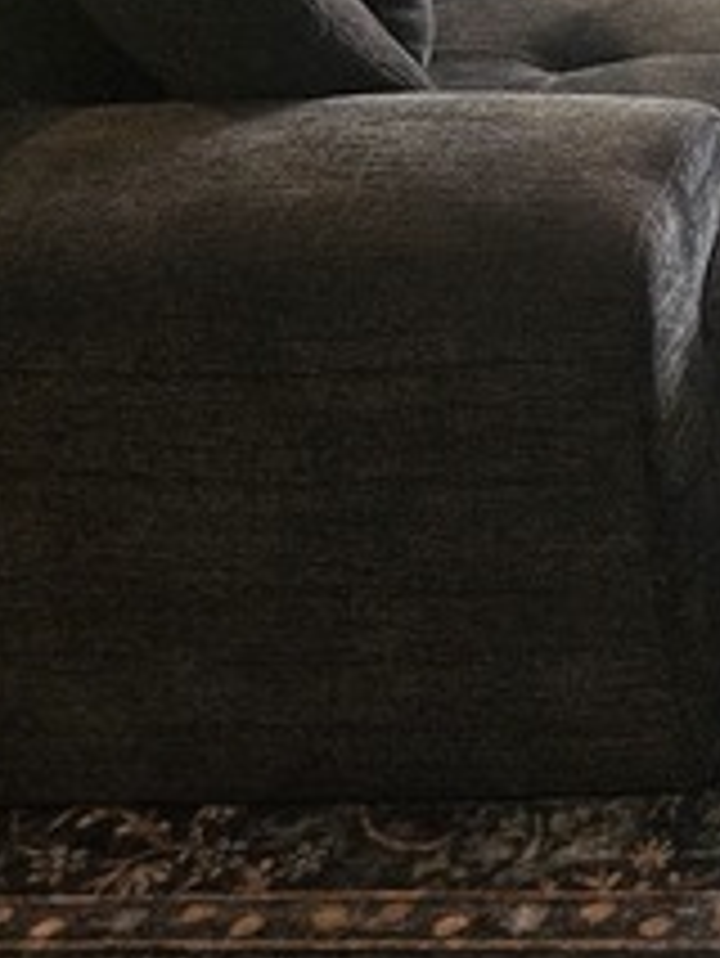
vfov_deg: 24.8
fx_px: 2078
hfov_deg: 17.7
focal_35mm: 75
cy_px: 2
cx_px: 1066
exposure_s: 1/120
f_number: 1.8
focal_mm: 5
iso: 500
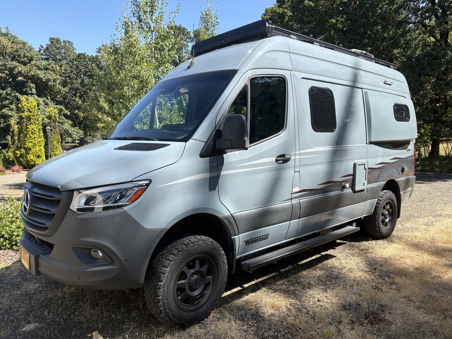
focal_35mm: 26
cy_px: 170
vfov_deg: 53.1
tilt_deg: -3.7
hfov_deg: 67.3
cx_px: 226
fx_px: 339
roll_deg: -2.2
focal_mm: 5.96
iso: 50
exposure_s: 1/1263
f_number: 1.6
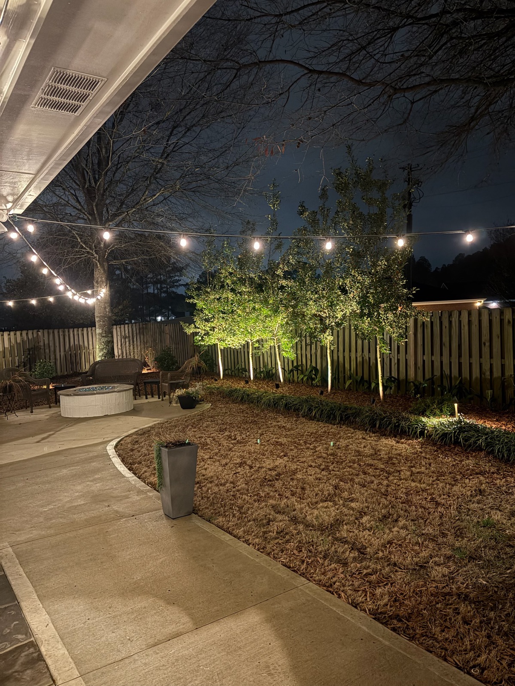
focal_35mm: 26
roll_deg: +2.9
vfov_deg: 67.3
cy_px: 343
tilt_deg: -1.9
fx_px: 516
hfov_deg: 53.1
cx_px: 258
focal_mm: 5.96
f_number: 1.6
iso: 640
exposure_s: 1/11
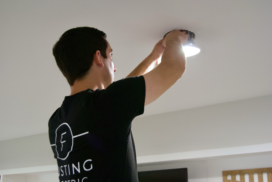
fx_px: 363
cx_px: 136
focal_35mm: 48
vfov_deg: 28.2
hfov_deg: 41.1
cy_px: 91
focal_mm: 32
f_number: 4.5
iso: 800
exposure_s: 1/30
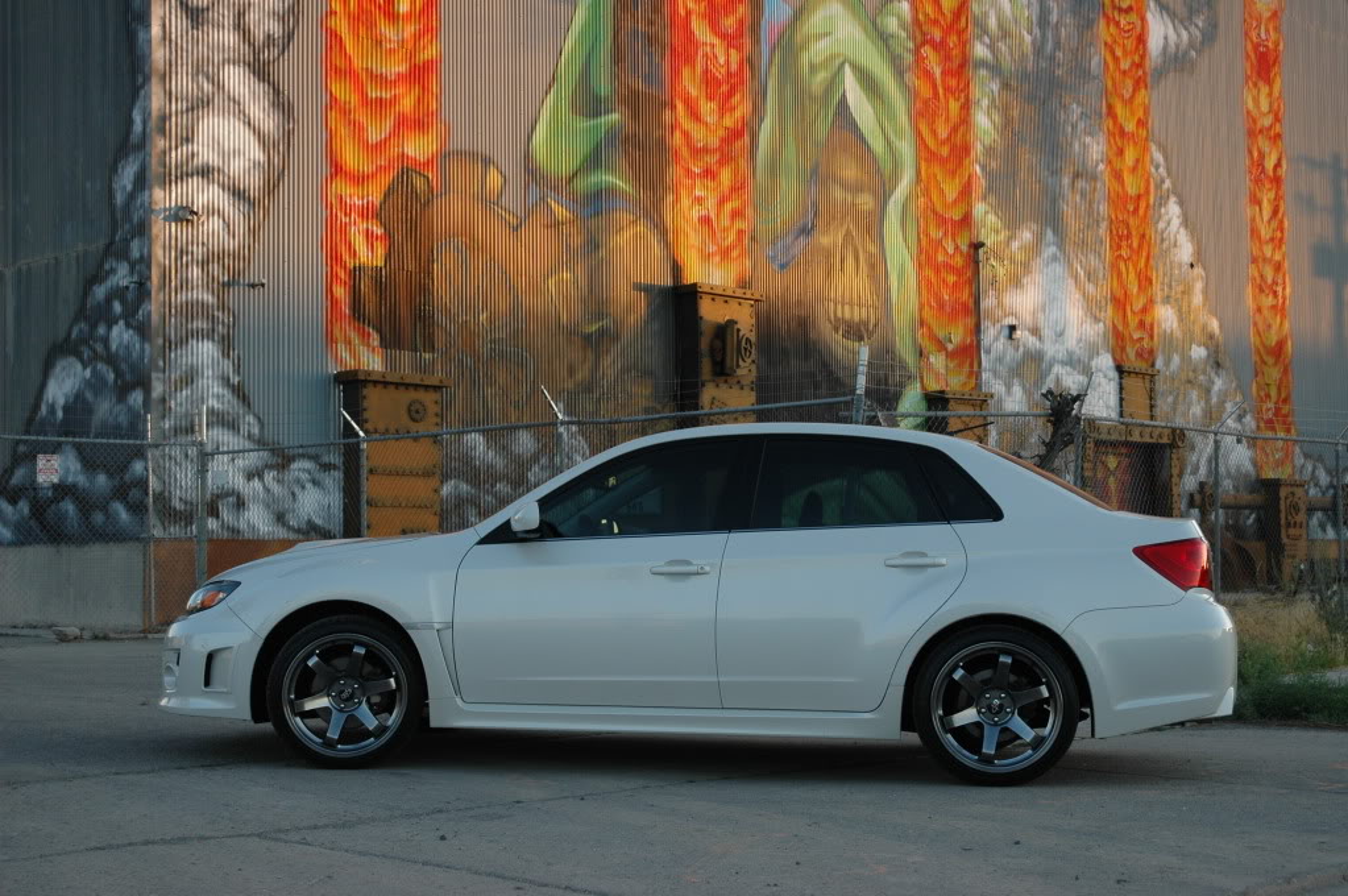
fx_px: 1739
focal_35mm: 46
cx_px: 674
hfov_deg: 42.4
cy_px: 448
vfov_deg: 28.9
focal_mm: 31
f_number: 5
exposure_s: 1/100
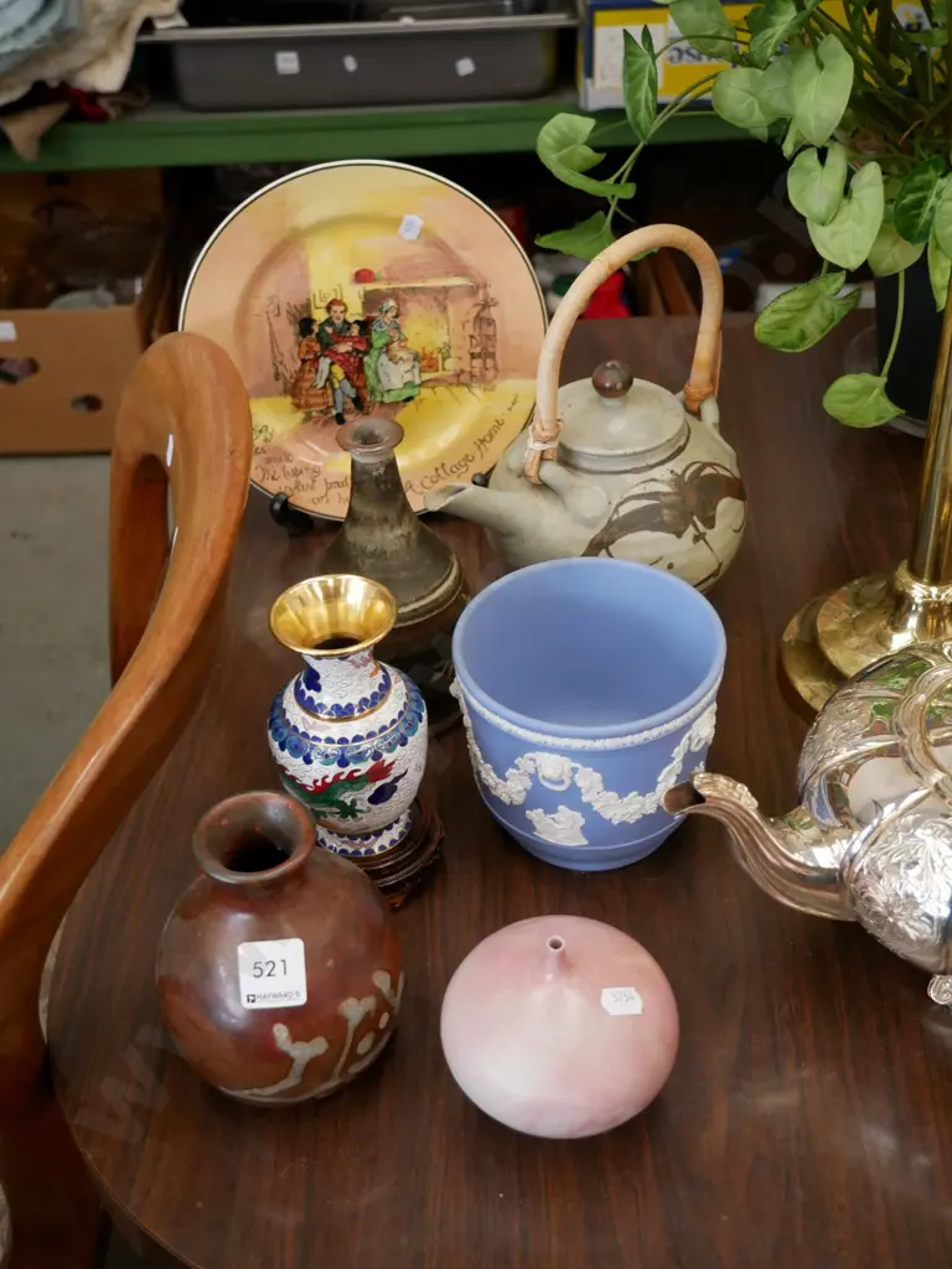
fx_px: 1320
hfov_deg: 39.7
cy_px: 634
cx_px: 476
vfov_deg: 51.4
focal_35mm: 36
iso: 1000
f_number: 3.9
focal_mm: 18
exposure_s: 1/60
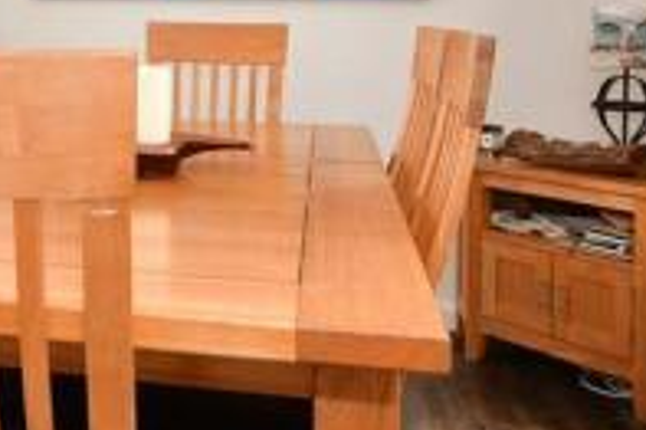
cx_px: 92
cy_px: 8
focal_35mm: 50
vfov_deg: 25.7
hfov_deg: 37.6
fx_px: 896
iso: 200
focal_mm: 10
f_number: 8
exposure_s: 1/6
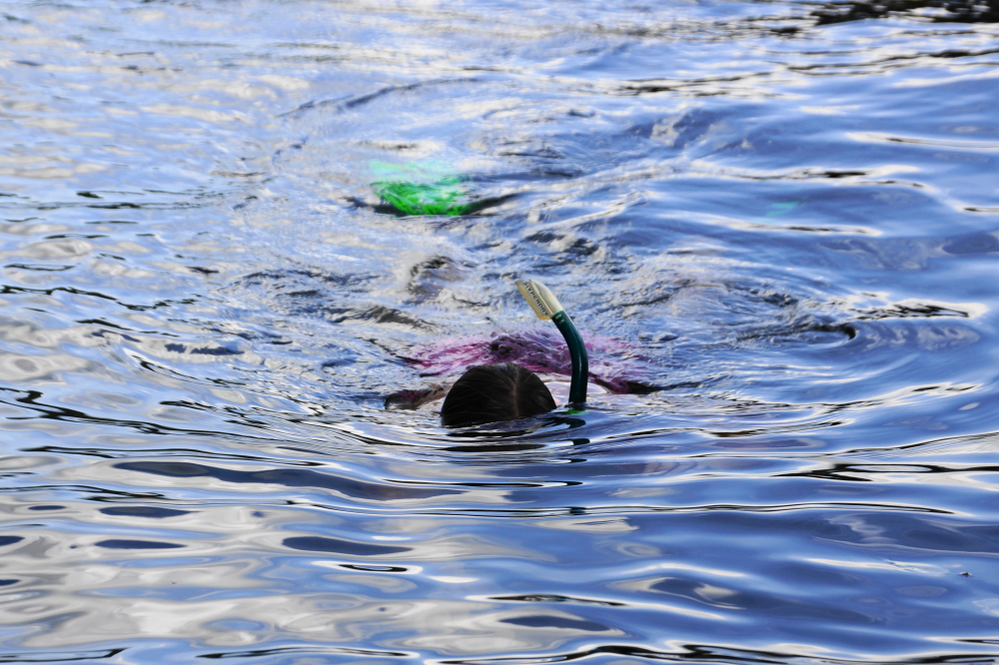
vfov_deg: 15.2
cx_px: 500
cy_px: 332
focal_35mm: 90
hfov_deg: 22.6
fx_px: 2497
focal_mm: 60
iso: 100
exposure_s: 1/100
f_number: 6.3
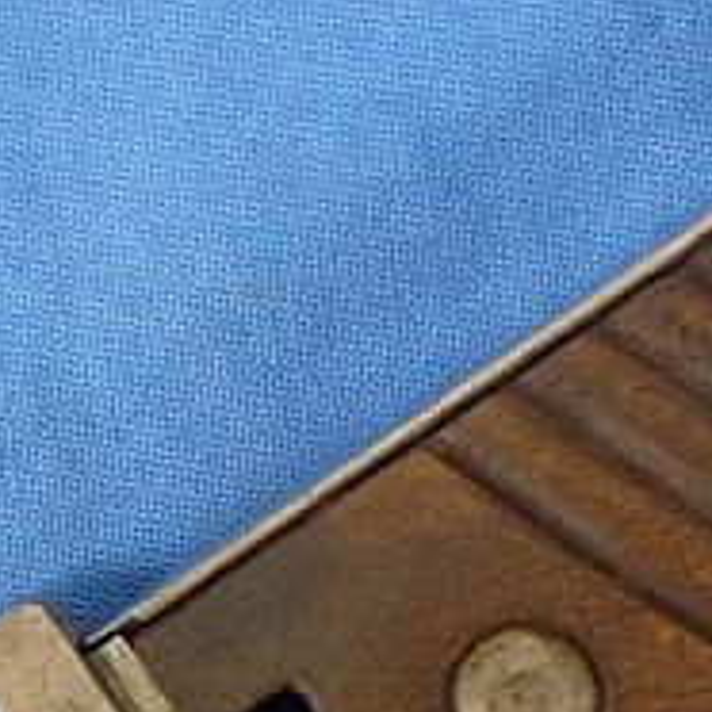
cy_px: 494
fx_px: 5399
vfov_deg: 7.5
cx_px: 838
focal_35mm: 232
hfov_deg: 7.5
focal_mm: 10.9
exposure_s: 1/80
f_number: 4.5
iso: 400
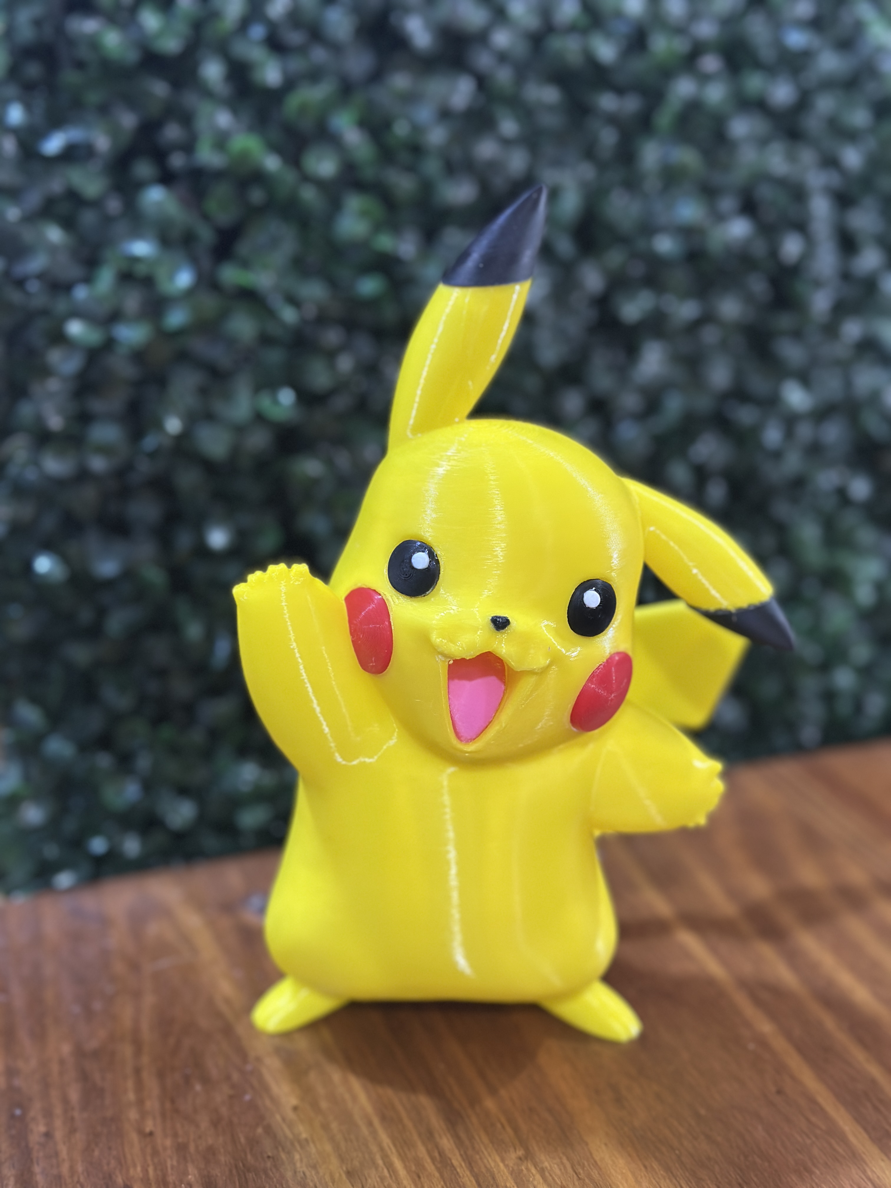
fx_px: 1647
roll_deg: +1.4
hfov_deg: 30.3
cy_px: 594
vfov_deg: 39.7
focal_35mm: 48
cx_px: 446
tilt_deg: -17.4
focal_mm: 6.86
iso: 250
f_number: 1.78
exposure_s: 1/33
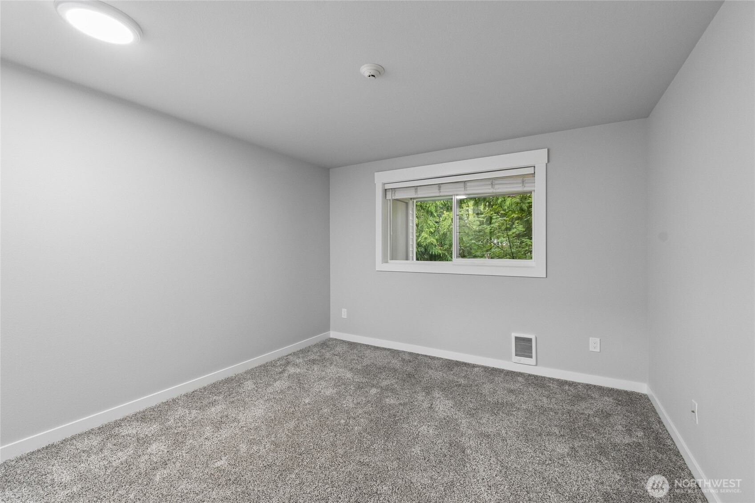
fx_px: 315
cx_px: 378
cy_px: 252
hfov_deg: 100.4
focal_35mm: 15
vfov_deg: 77.3
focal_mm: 10
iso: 250
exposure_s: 1/1.67
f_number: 9
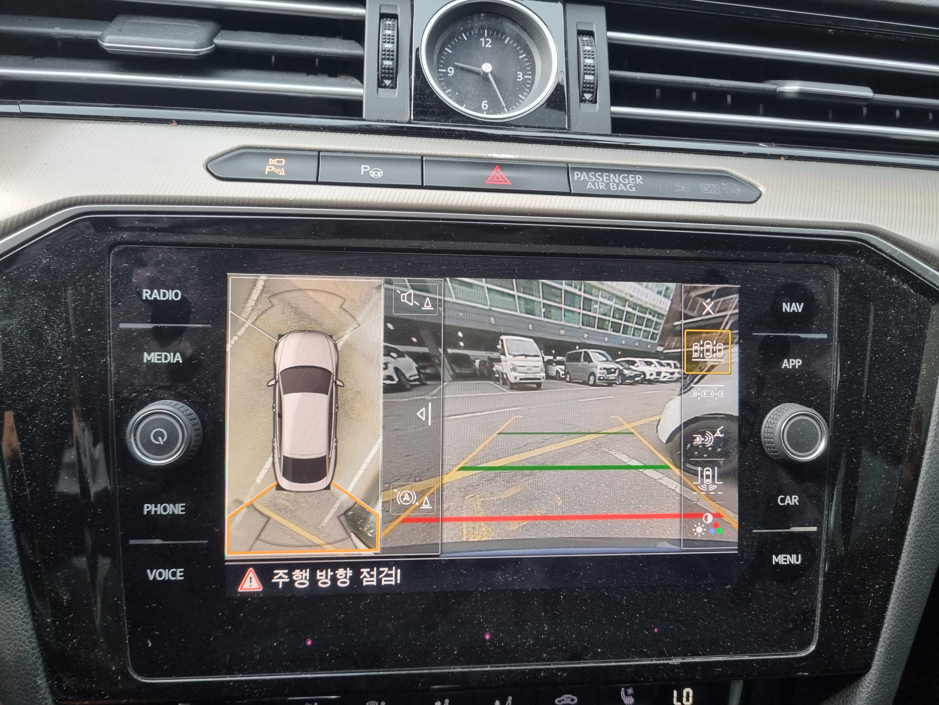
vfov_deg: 53.1
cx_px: 470
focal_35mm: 26
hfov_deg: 67.3
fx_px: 705
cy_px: 352
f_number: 1.8
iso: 100
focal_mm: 5.4
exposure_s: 1/120
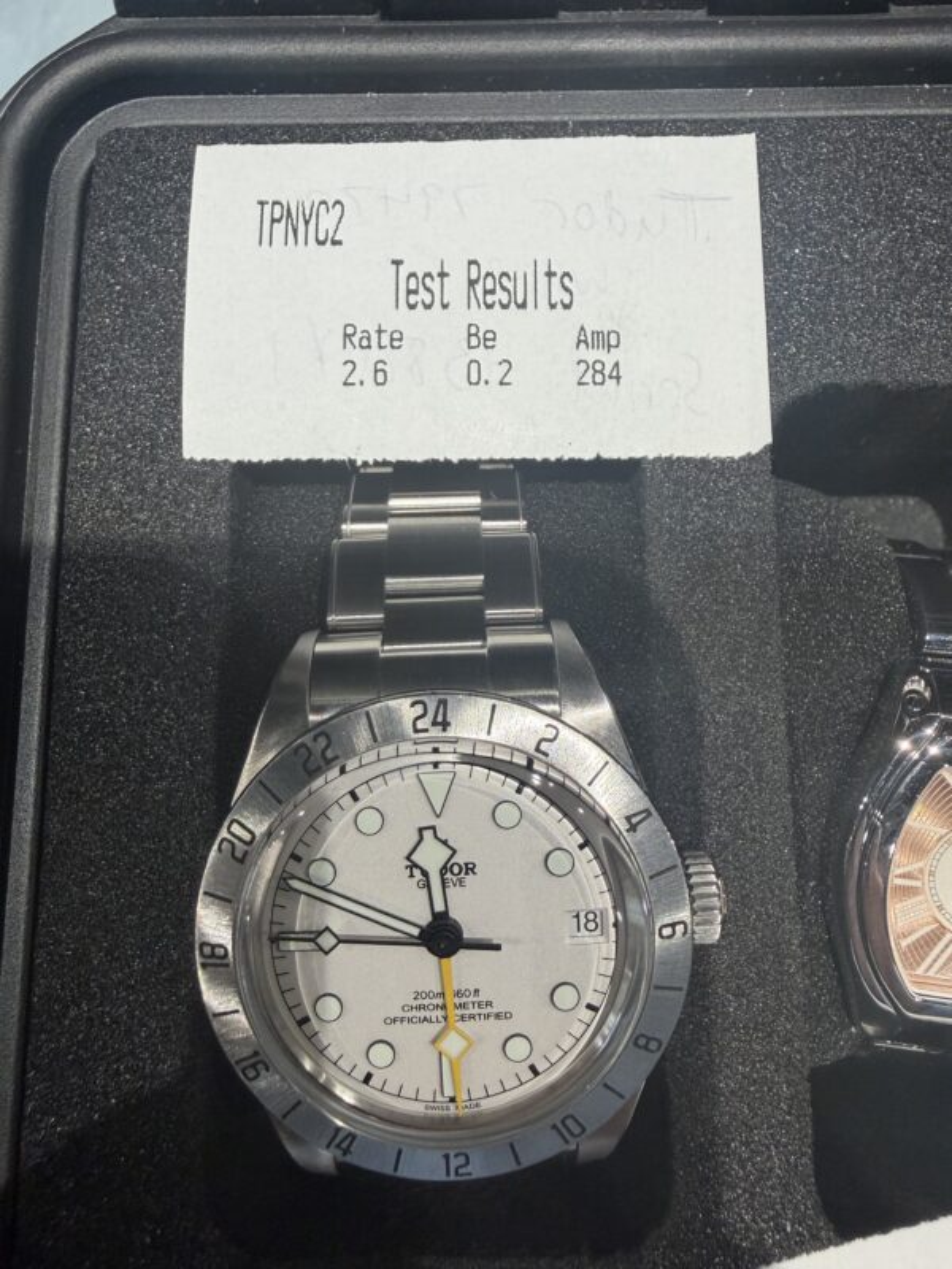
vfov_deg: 71.6
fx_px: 880
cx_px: 476
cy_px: 634
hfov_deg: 56.8
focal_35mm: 24
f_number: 2.2
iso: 125
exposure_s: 1/120
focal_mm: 2.22
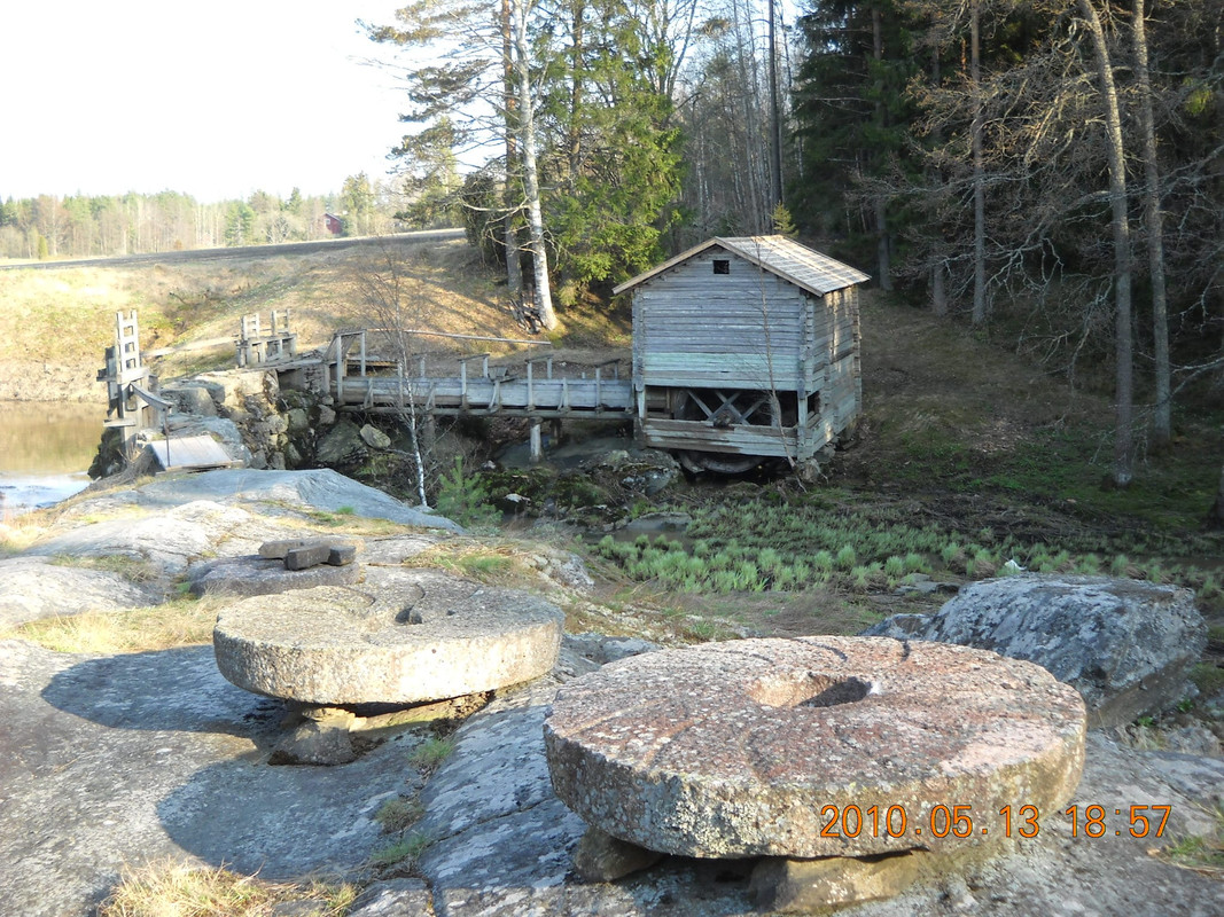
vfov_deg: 35.1
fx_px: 1450
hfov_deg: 45.8
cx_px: 612
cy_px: 458
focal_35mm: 41
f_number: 3.1
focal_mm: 6.72
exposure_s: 1/100
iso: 64
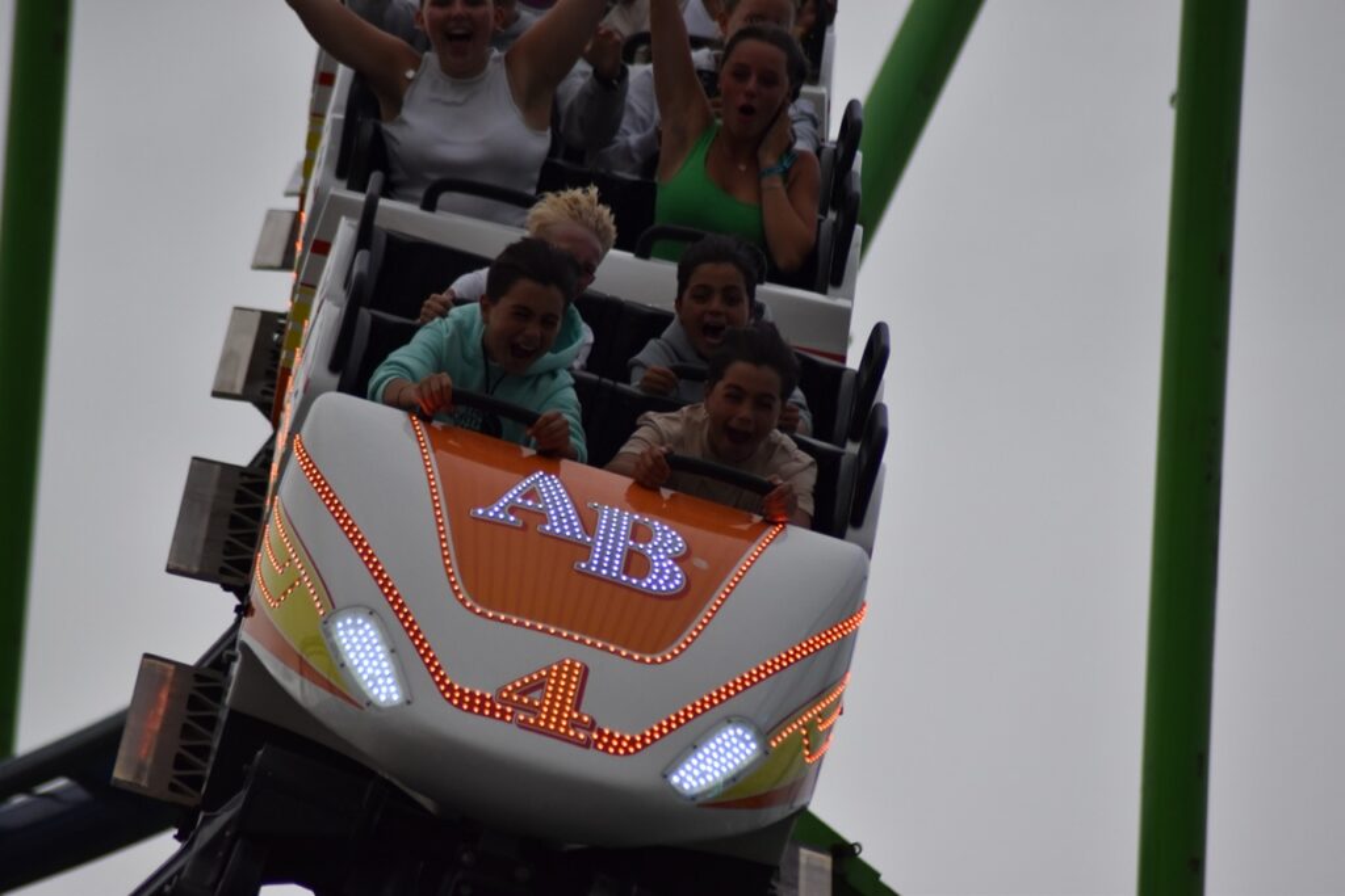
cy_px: 448
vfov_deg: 4.4
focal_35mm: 315
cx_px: 672
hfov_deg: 6.5
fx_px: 11770
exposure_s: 1/800
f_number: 4.8
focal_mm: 210
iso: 800
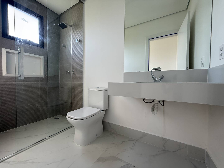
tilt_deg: -1.3
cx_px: 112
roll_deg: -0.5
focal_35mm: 14
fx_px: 91
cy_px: 84
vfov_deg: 85.7
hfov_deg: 102.1
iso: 80
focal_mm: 2.22
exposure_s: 1/99
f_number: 2.2
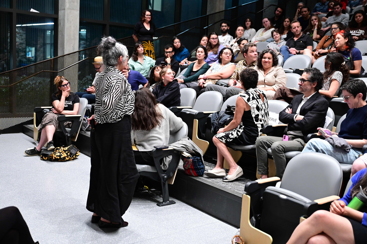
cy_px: 122
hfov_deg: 50.7
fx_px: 387
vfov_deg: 35.0
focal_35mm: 38
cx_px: 184
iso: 3200
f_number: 3.2
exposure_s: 1/125
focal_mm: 38
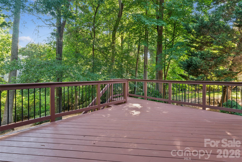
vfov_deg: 71.7
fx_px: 112
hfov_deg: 94.6
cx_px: 121
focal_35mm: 17
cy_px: 81
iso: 100
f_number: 22
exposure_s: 2
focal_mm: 16.6
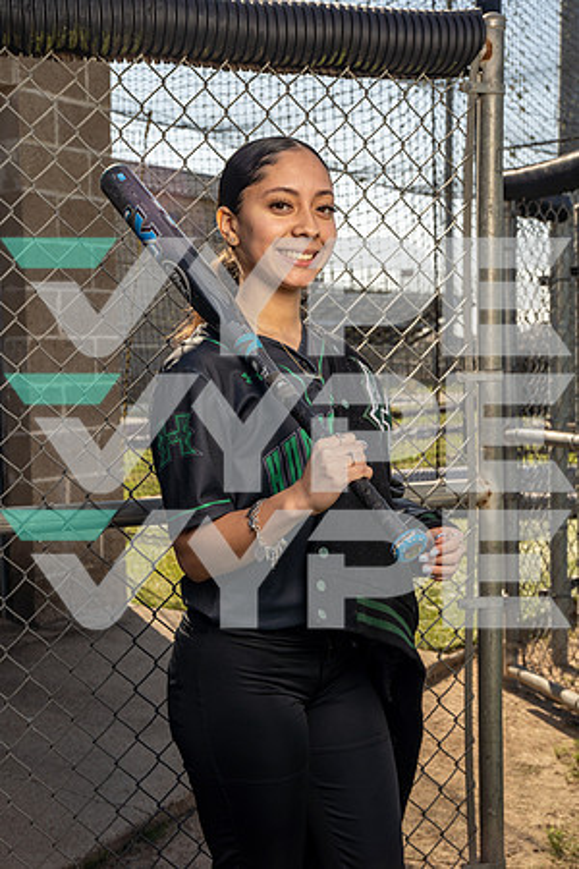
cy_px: 434
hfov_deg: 26.5
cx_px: 290
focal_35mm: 51
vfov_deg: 38.9
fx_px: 1230
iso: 125
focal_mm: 51
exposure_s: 1/250
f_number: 8
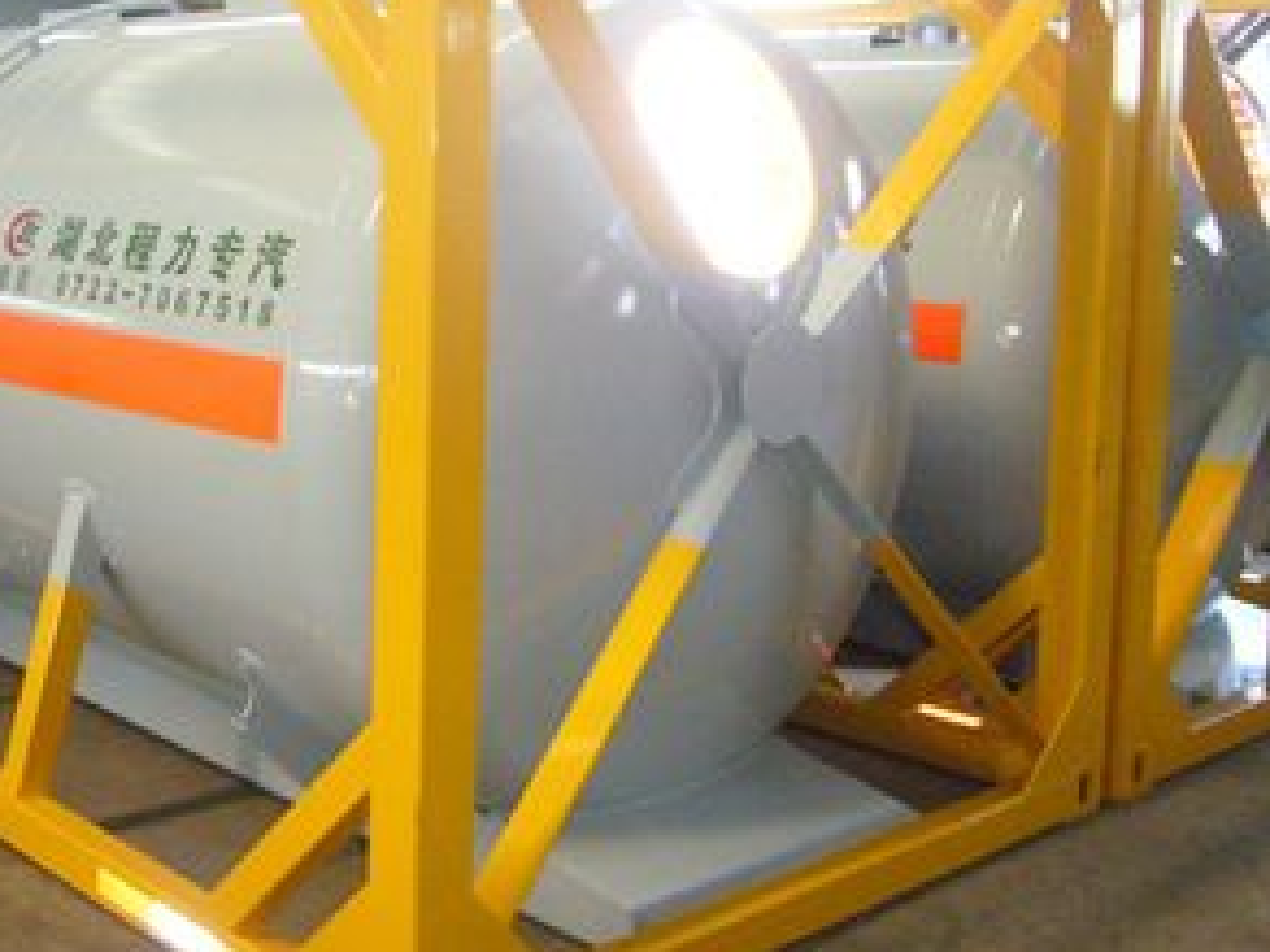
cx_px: 378
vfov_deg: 29.9
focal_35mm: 48
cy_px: 276
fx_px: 1761
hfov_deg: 39.0
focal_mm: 4.6
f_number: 2.8
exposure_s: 1/80
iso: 400
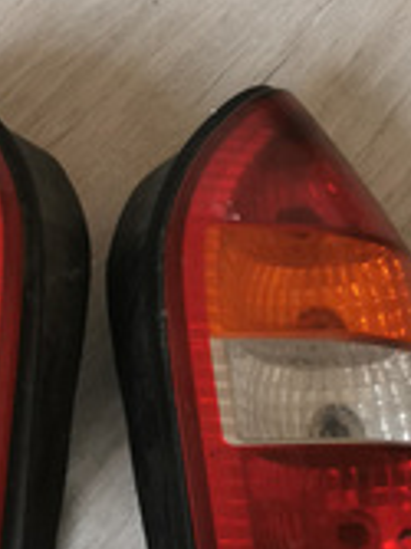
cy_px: 335
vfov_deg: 24.1
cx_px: 81
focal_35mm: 81
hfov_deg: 18.0
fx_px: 1284
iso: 400
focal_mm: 5.56
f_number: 1.6
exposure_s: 1/33.3
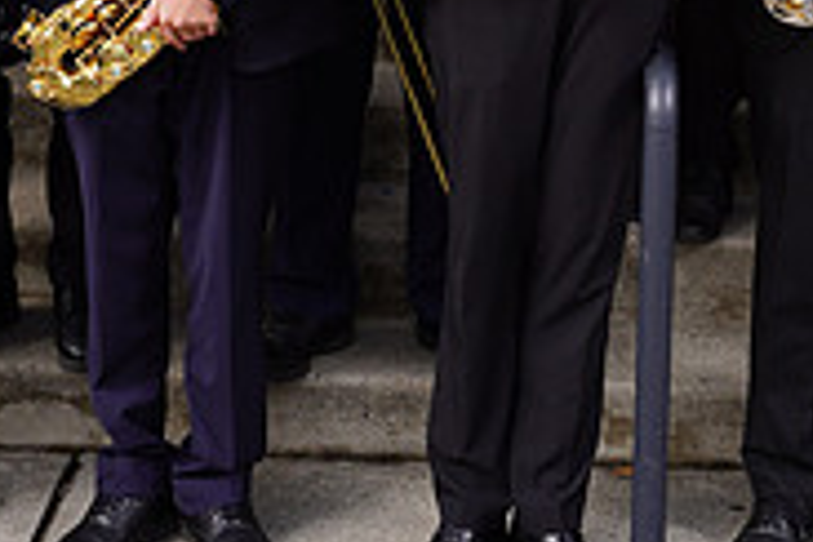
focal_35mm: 108
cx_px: 582
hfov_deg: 18.8
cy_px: -295
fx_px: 2439
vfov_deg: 12.0
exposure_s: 1/200
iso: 100
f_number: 6.3
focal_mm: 34
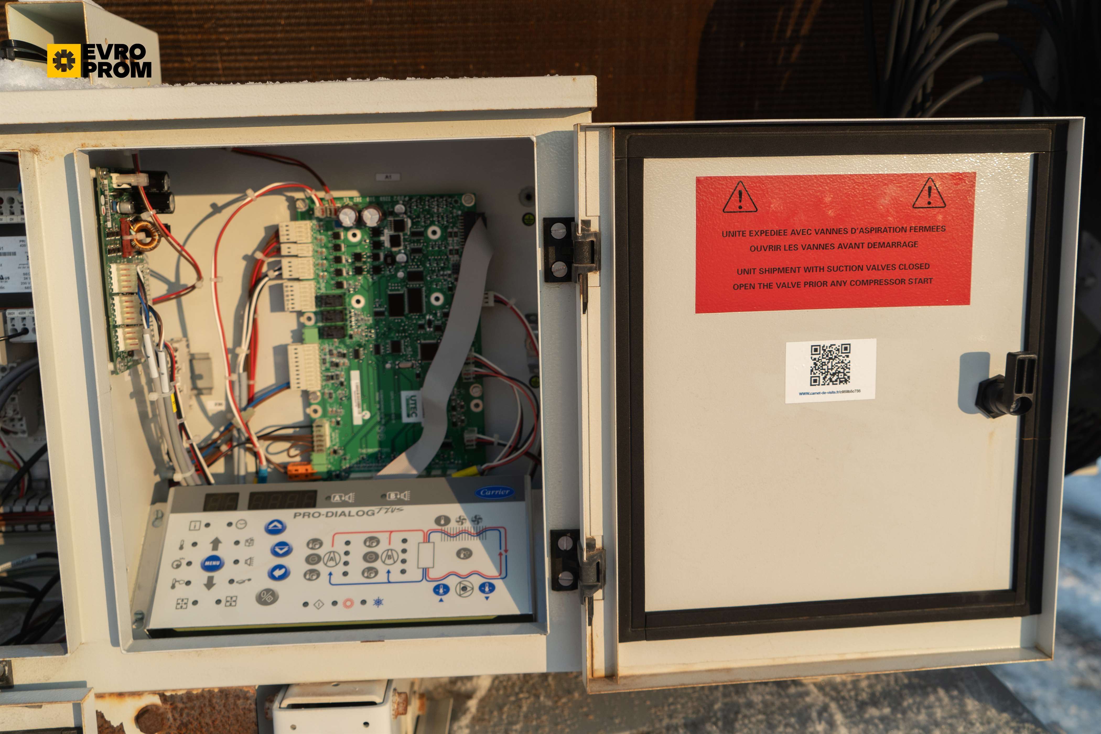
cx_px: 550
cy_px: 367
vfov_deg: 37.9
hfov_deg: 54.4
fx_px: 1070
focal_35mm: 35
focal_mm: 35
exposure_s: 1/200
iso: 160
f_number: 5
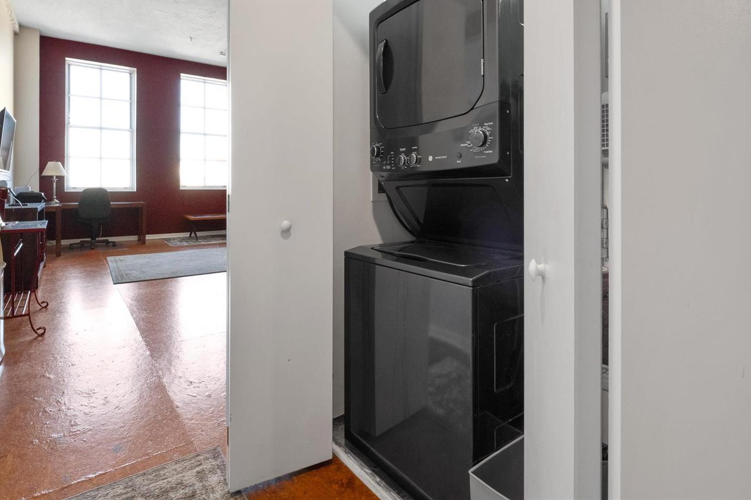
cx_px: 374
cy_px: 219
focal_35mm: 18
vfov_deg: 67.1
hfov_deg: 90.0
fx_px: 375
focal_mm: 8
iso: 400
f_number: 10
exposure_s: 1/5
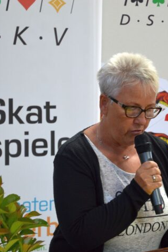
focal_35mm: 109
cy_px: 126
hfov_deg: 12.5
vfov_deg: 18.7
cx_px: 134
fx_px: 762
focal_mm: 48
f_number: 4.5
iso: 400
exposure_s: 1/60
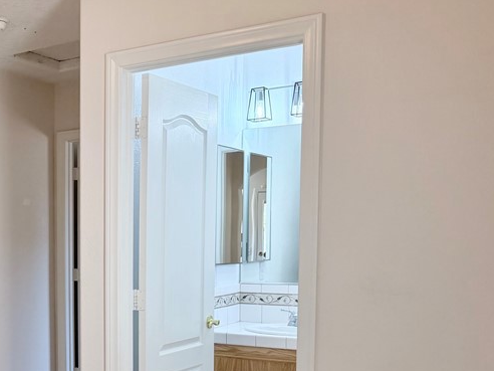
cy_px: 288
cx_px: -3
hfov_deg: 34.6
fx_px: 714
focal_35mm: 50
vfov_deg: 28.6
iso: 200
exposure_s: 1/206
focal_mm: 6.76
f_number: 1.78
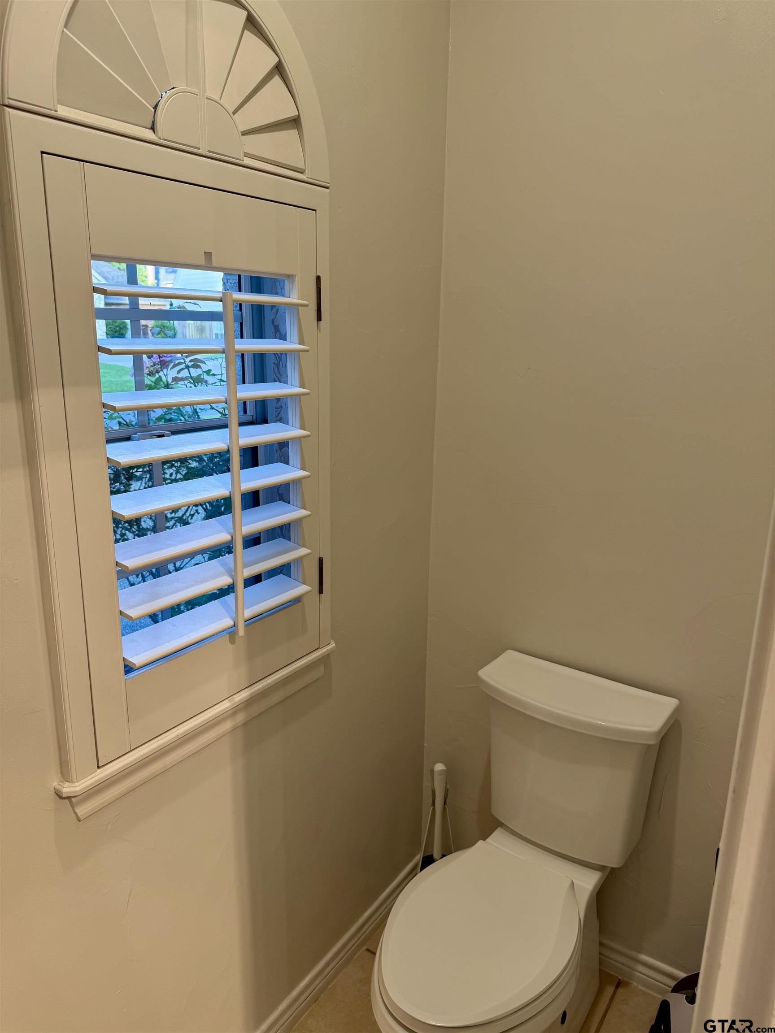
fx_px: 716
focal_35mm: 24
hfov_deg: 56.8
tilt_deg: -14.3
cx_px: 388
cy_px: 516
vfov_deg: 71.6
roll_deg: -1.4
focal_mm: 6.76
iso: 100
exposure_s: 1/120
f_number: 1.78
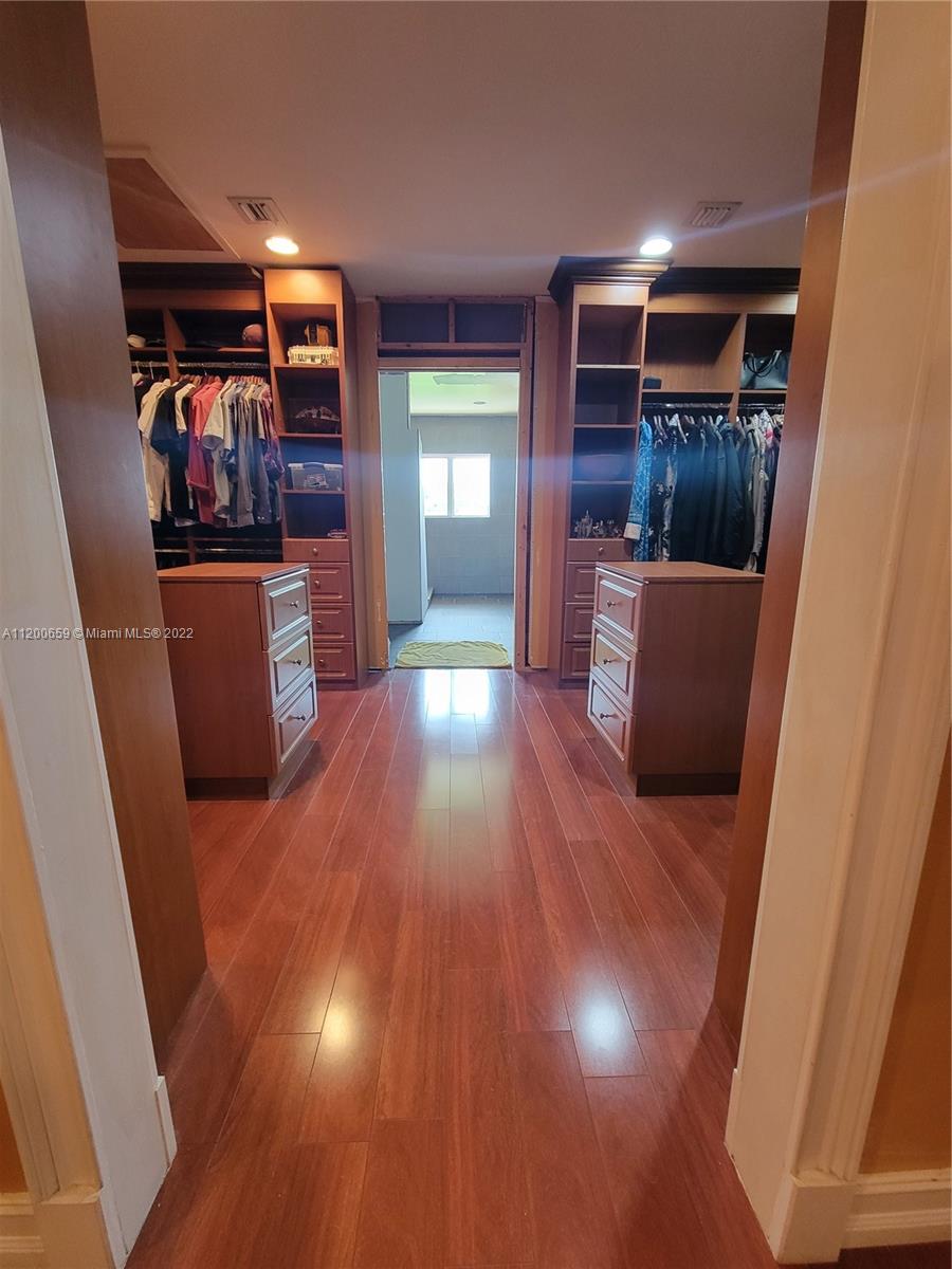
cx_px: 476
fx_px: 477
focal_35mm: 13
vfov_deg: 106.2
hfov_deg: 89.9
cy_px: 634
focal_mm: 2.2
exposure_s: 1/30
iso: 320
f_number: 2.2
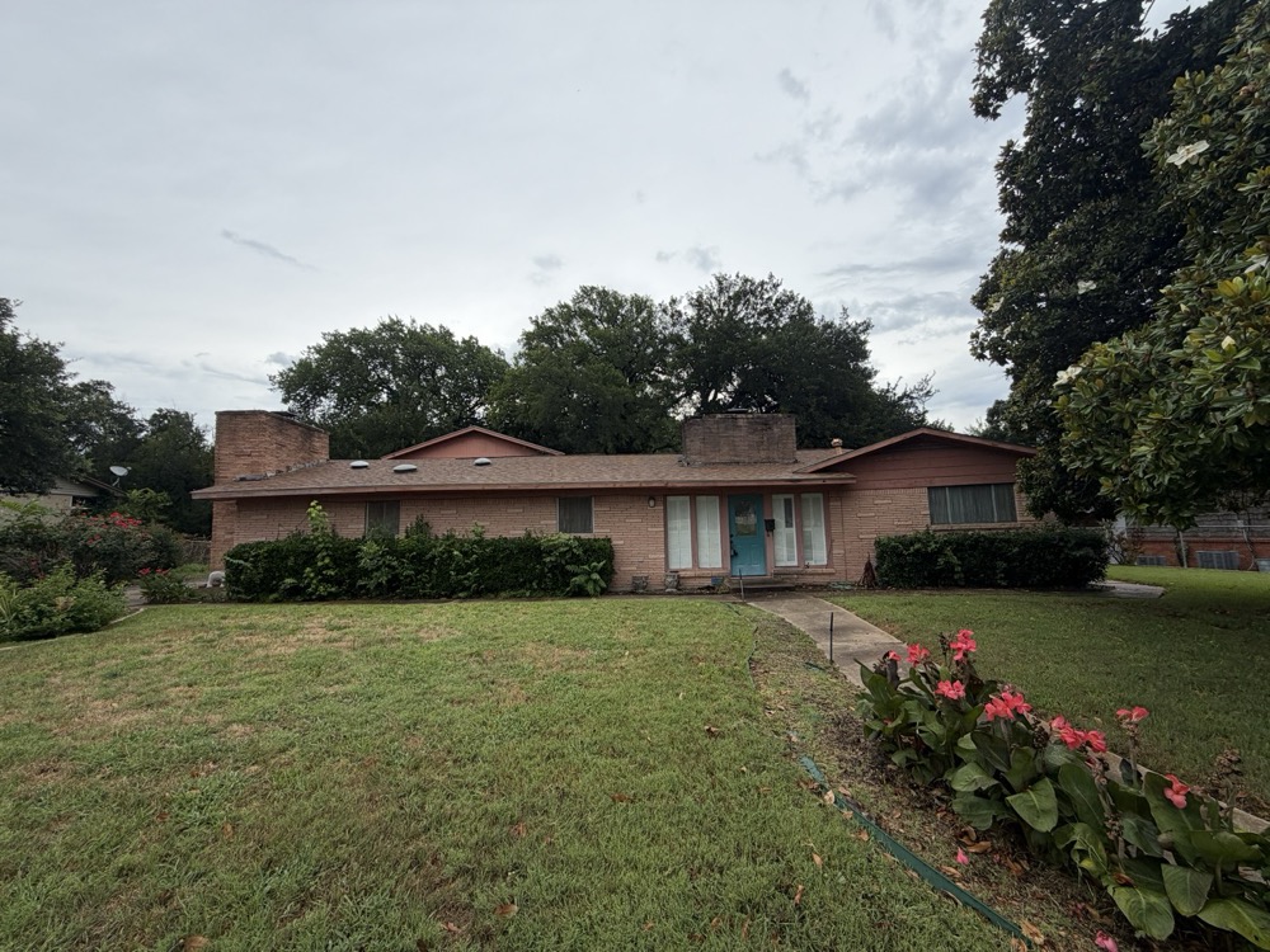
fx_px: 514
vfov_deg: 85.7
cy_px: 476
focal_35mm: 14
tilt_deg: +6.2
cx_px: 635
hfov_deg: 102.1
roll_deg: +1.1
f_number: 2.2
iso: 25
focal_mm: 2.22
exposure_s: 1/770
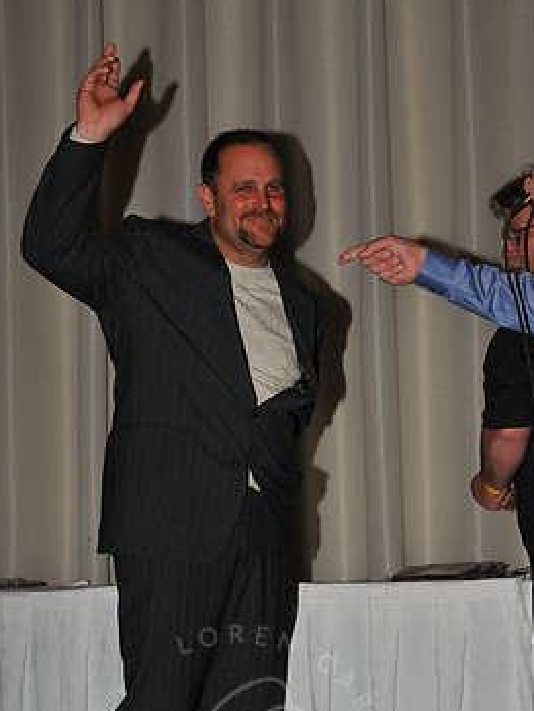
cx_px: 237
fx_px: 1975
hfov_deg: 15.4
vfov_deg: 20.4
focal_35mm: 96
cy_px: 452
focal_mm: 60
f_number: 8
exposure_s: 1/250
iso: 250
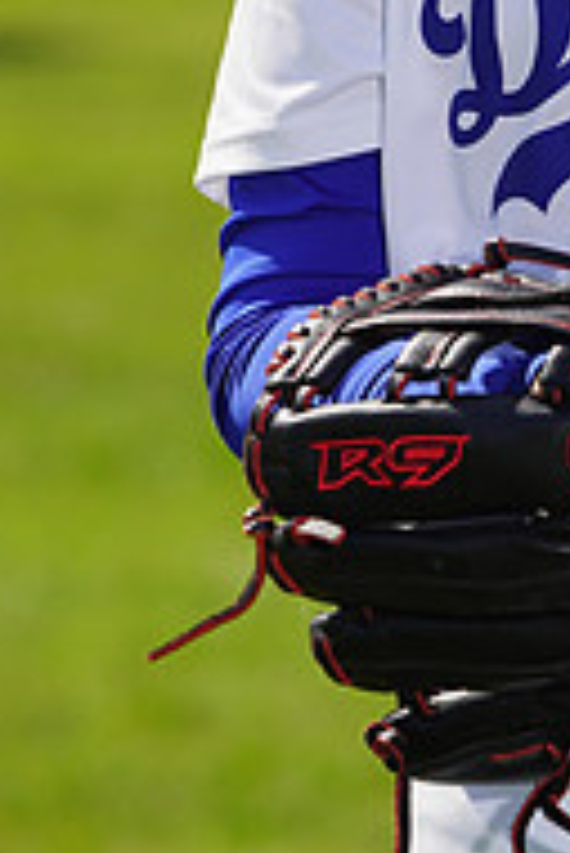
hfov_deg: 1.9
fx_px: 16759
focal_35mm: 707
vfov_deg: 2.9
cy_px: -319
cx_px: 729
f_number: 9
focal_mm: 232
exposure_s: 1/250
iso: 100
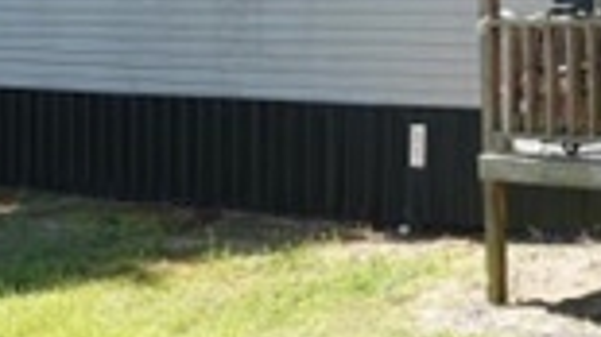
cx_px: 686
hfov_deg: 14.0
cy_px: -12
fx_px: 2389
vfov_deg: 8.0
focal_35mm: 150
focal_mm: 37
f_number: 4
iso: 400
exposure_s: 1/1000
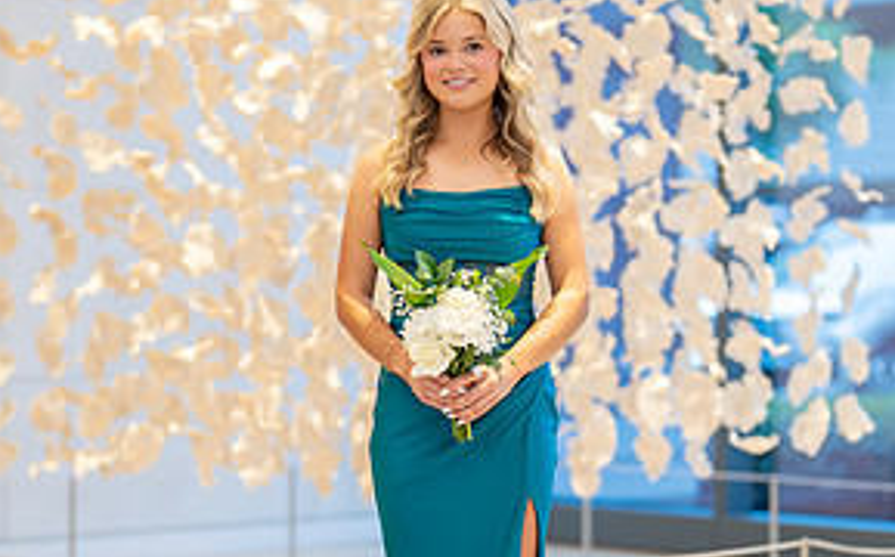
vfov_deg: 10.6
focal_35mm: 123
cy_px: 400
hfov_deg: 17.0
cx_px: 488
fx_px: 2997
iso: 1000
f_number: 1.2
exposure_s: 1/800
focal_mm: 50
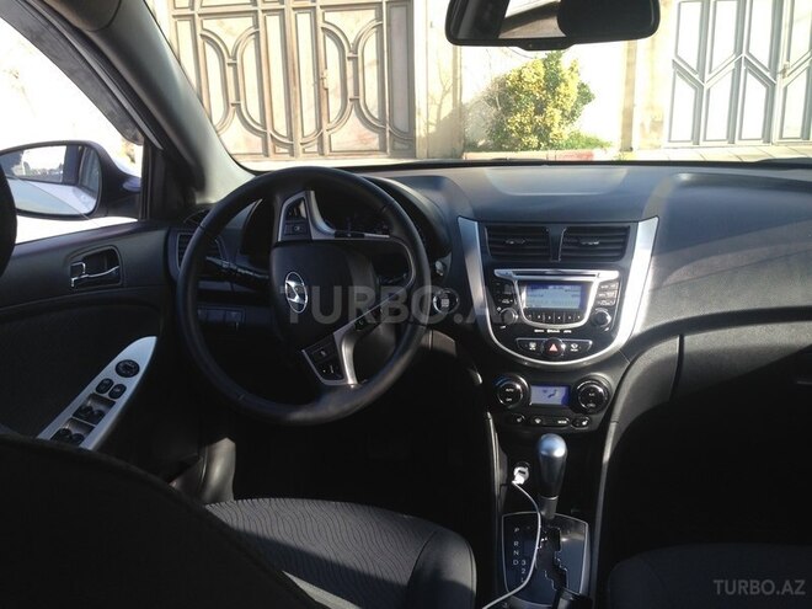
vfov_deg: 42.9
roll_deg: +2.0
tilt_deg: -13.4
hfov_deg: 55.4
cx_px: 406
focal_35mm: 33
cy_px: 304
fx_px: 774
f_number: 2.4
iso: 50
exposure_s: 1/213
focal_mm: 4.12
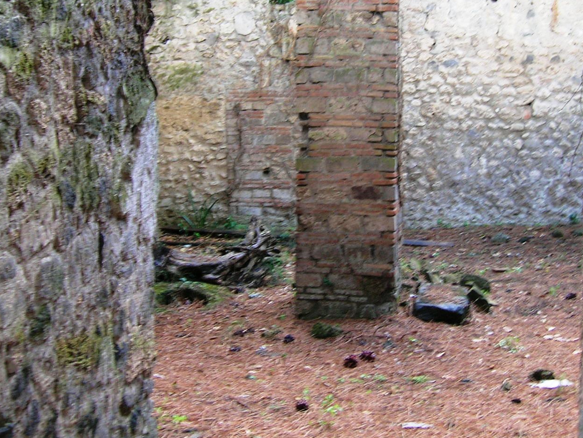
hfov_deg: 34.2
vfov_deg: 25.9
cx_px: 351
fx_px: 943
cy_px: 137
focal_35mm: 56
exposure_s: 1/30.4
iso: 50
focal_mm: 5.7
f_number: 2.9
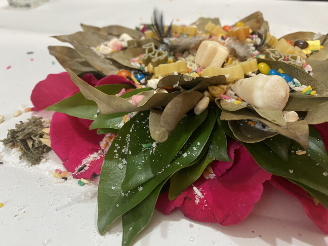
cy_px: 123
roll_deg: +2.9
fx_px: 237
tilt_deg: -39.7
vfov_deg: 54.9
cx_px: 164
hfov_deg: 69.4
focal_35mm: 25
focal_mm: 4.25
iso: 400
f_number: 1.8
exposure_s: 1/60
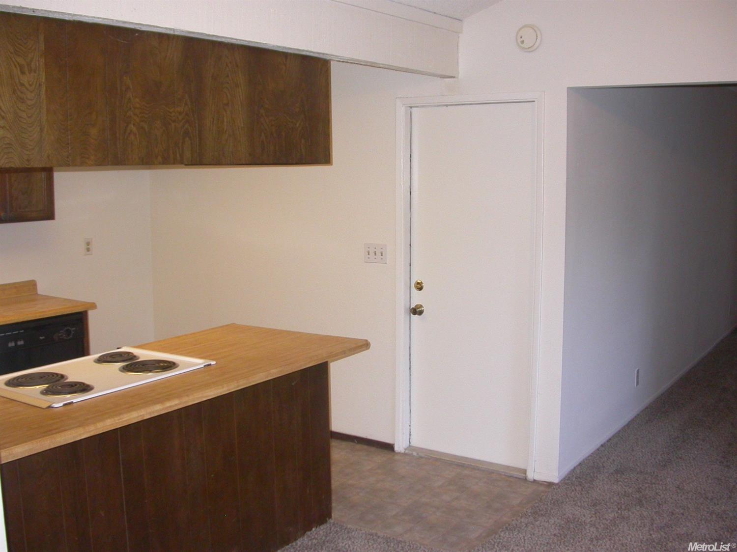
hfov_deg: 49.0
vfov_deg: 37.7
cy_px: 276
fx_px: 809
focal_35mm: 38
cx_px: 368
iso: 200
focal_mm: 7.85
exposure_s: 1/60
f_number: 2.6
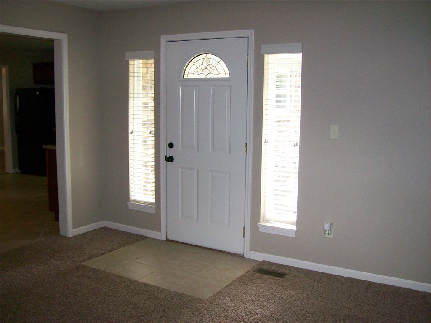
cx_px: 216
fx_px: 448
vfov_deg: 39.6
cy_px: 162
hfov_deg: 51.4
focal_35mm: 36
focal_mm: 6
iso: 140
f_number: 2.7
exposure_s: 1/64
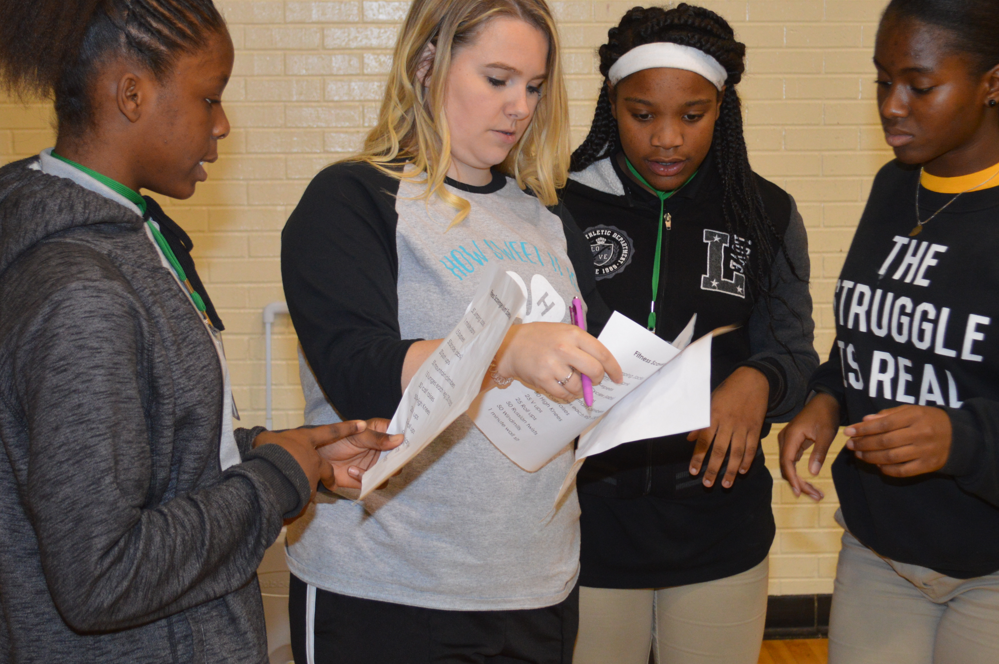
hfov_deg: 31.4
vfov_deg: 21.1
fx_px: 1774
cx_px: 477
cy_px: 230
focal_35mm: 64
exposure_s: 1/60
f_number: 4.8
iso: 800
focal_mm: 32
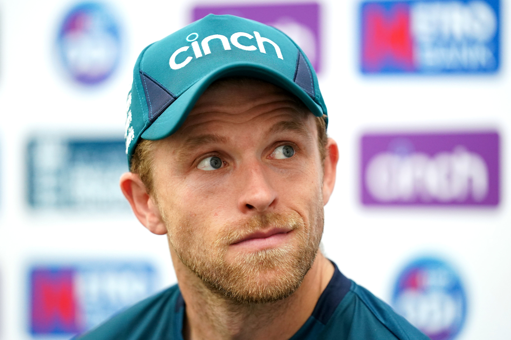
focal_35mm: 400
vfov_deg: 3.4
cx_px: 256
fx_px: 5677
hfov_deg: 5.2
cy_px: 170
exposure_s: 1/400
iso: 4000
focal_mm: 400
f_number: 2.8
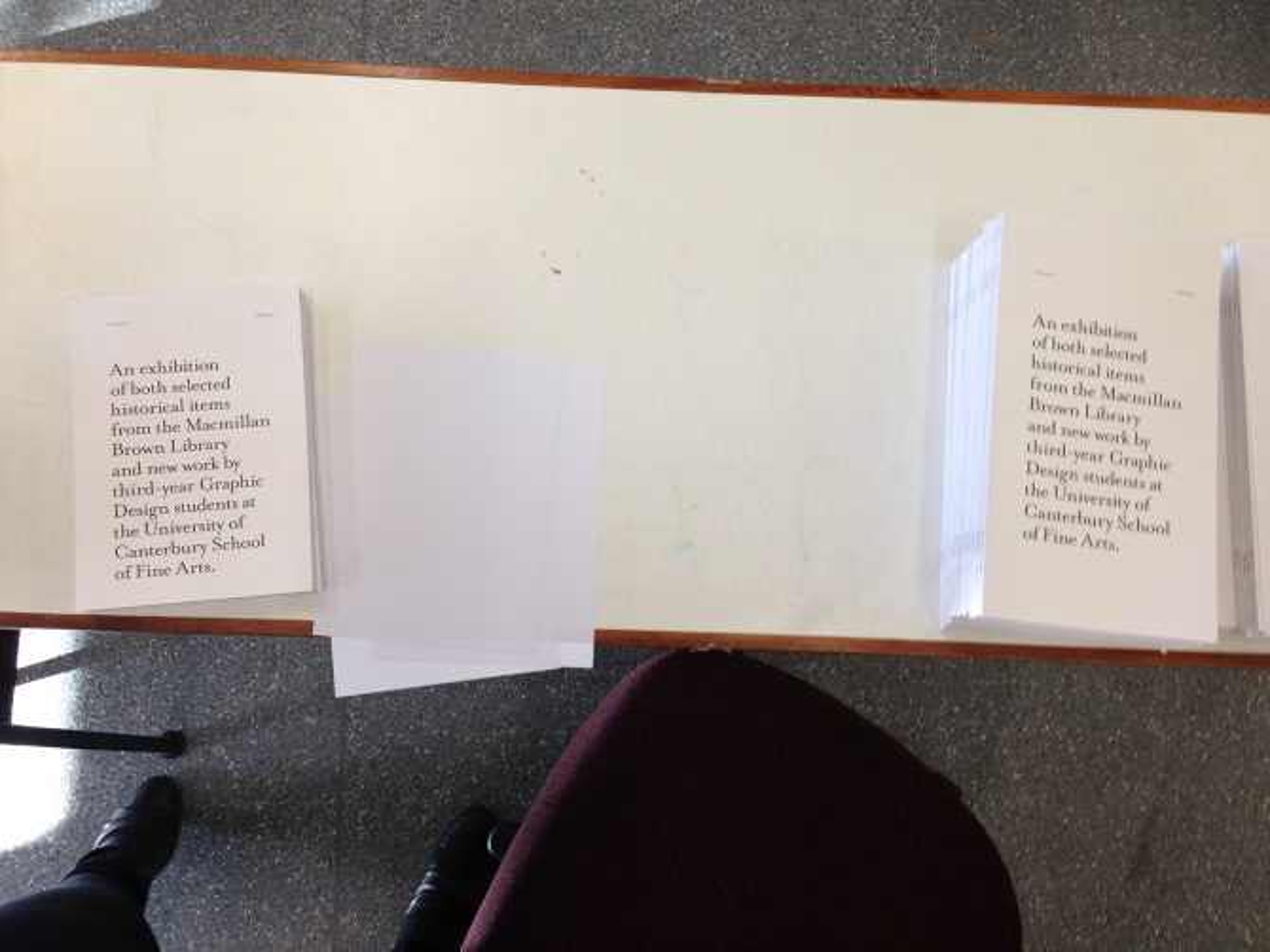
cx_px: 635
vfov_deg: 42.9
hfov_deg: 55.4
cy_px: 476
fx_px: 1210
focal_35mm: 33
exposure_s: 1/30
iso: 50
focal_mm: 4.13
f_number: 2.4
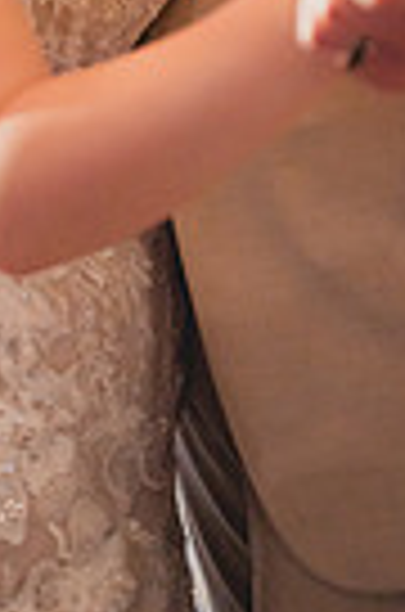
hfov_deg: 8.2
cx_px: -58
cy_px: -315
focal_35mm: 166
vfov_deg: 11.8
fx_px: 2815
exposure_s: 1/3200
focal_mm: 50
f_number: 1.4
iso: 1250
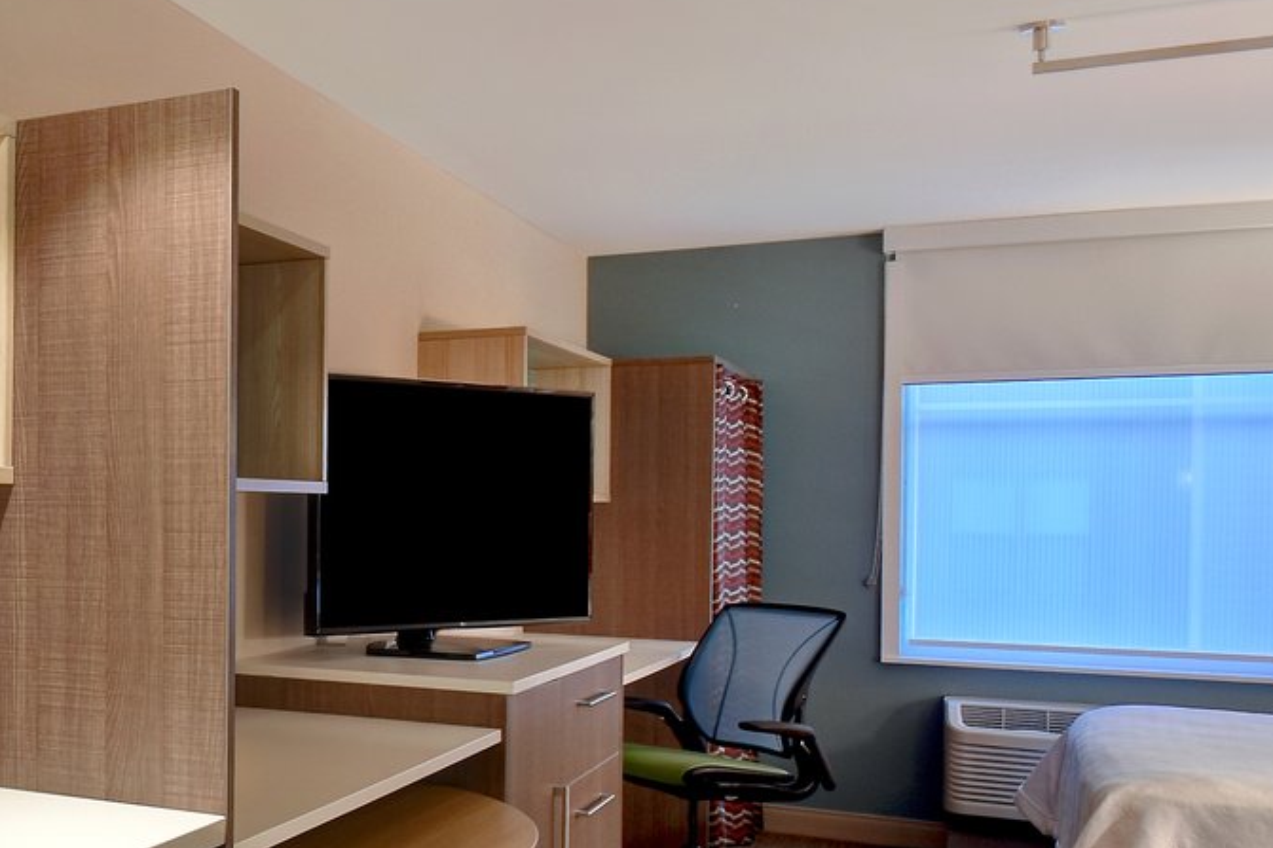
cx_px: -281
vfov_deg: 32.5
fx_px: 1414
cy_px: 677
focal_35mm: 40
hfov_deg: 36.5
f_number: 8
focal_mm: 10
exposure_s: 1/6
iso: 250
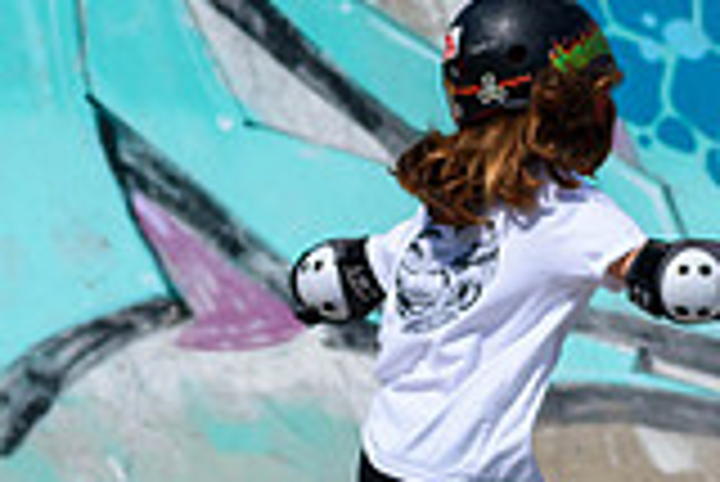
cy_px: 547
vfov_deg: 1.5
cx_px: 549
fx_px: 17936
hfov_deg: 2.3
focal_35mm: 896
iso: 200
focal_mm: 165
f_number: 5.6
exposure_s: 1/2000
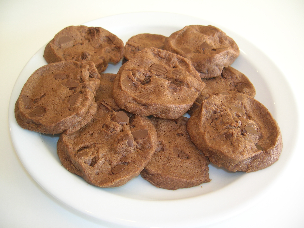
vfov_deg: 41.8
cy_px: 114
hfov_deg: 54.0
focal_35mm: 34
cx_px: 152
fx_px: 299
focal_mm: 5.7
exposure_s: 1/9.1
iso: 50
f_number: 2.9
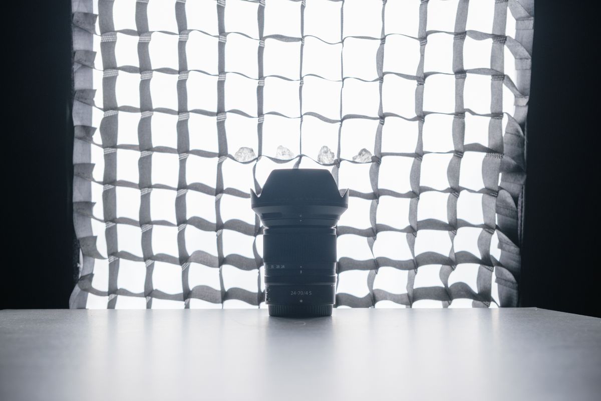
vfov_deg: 26.5
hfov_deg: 38.9
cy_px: 200
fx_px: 851
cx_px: 300
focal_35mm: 51
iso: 160
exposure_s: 1/30
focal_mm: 34.2
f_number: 5.6
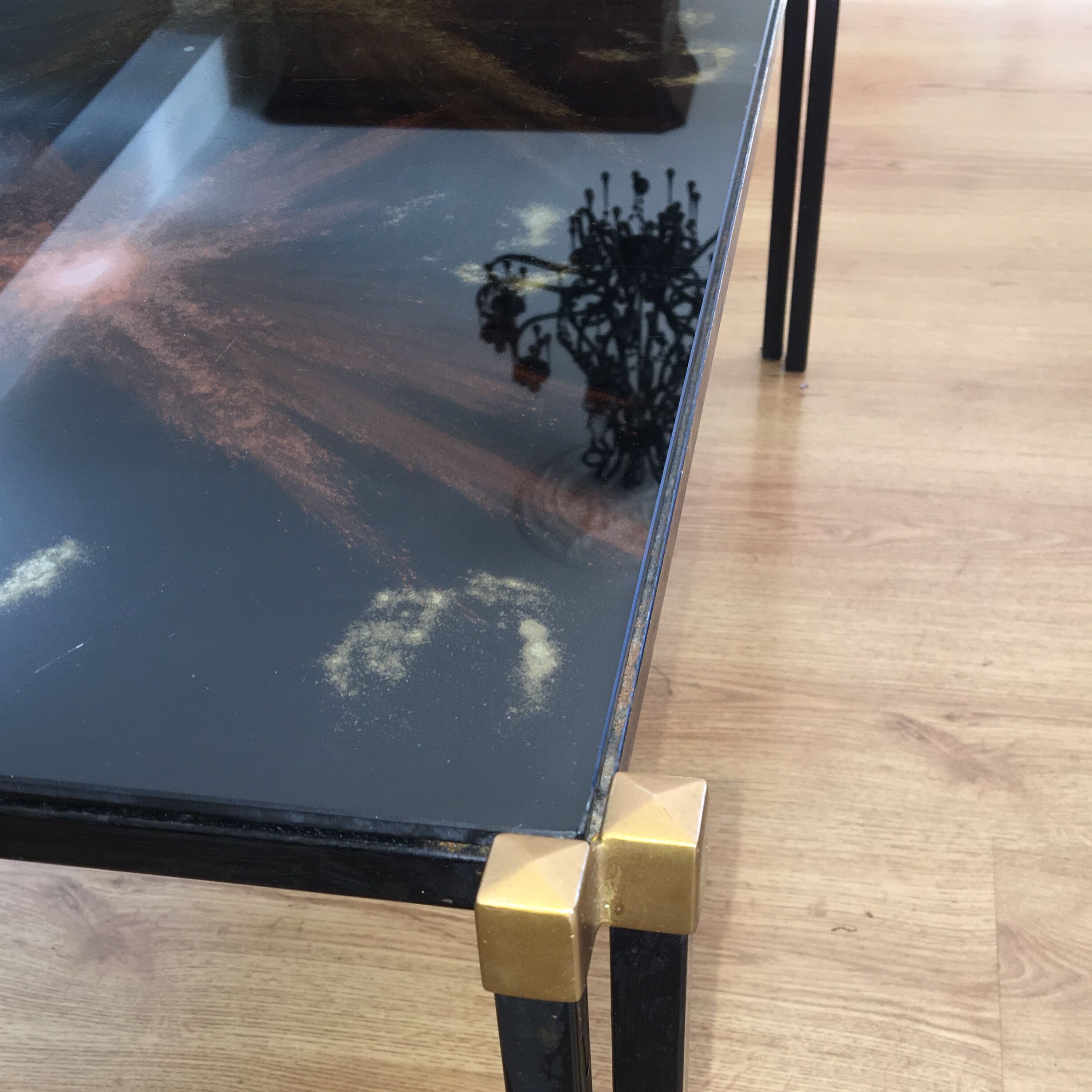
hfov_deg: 40.0
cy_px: 835
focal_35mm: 42
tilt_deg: -45.3
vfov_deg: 38.9
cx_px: 547
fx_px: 1499
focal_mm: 4.15
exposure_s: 1/33
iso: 32
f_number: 2.2
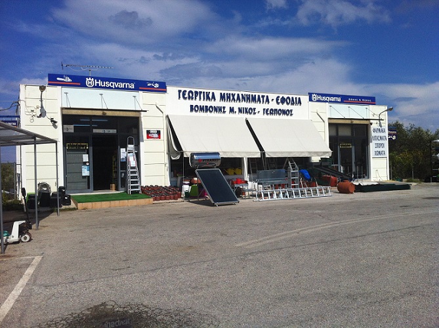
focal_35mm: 35
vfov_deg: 40.6
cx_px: 220
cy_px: 164
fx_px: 443
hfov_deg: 52.7
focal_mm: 3.85
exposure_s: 1/4309
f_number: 2.8
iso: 80
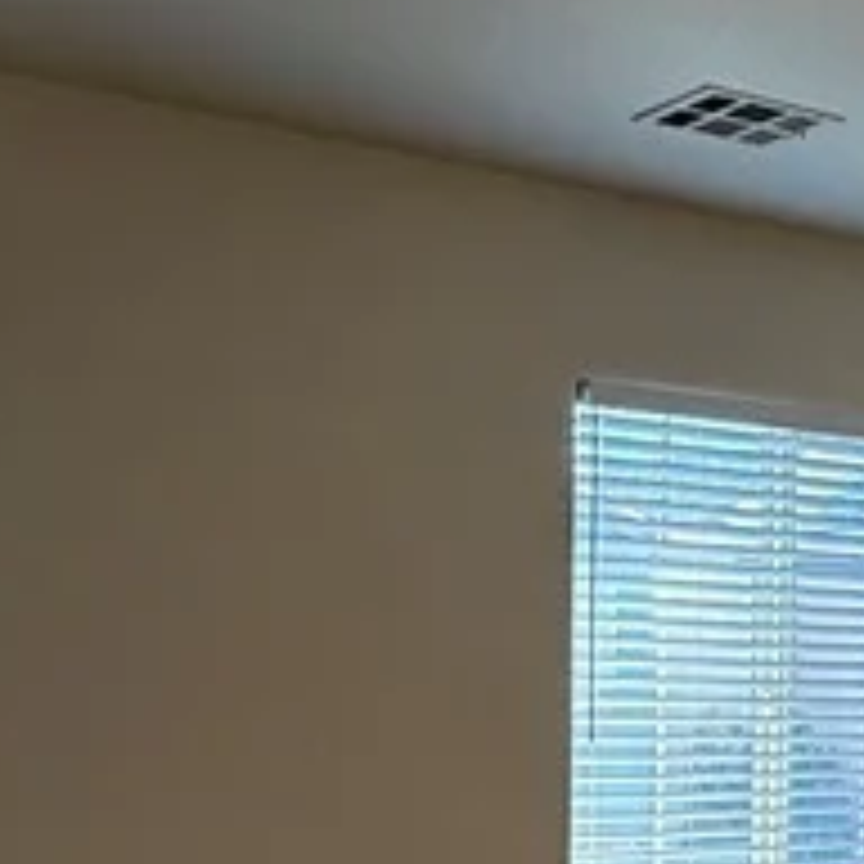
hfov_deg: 23.3
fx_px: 1864
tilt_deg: -2.9
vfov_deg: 25.4
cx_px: 1098
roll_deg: -1.2
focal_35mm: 66
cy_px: 756
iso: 100
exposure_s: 1/120
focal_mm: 2.22
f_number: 2.2
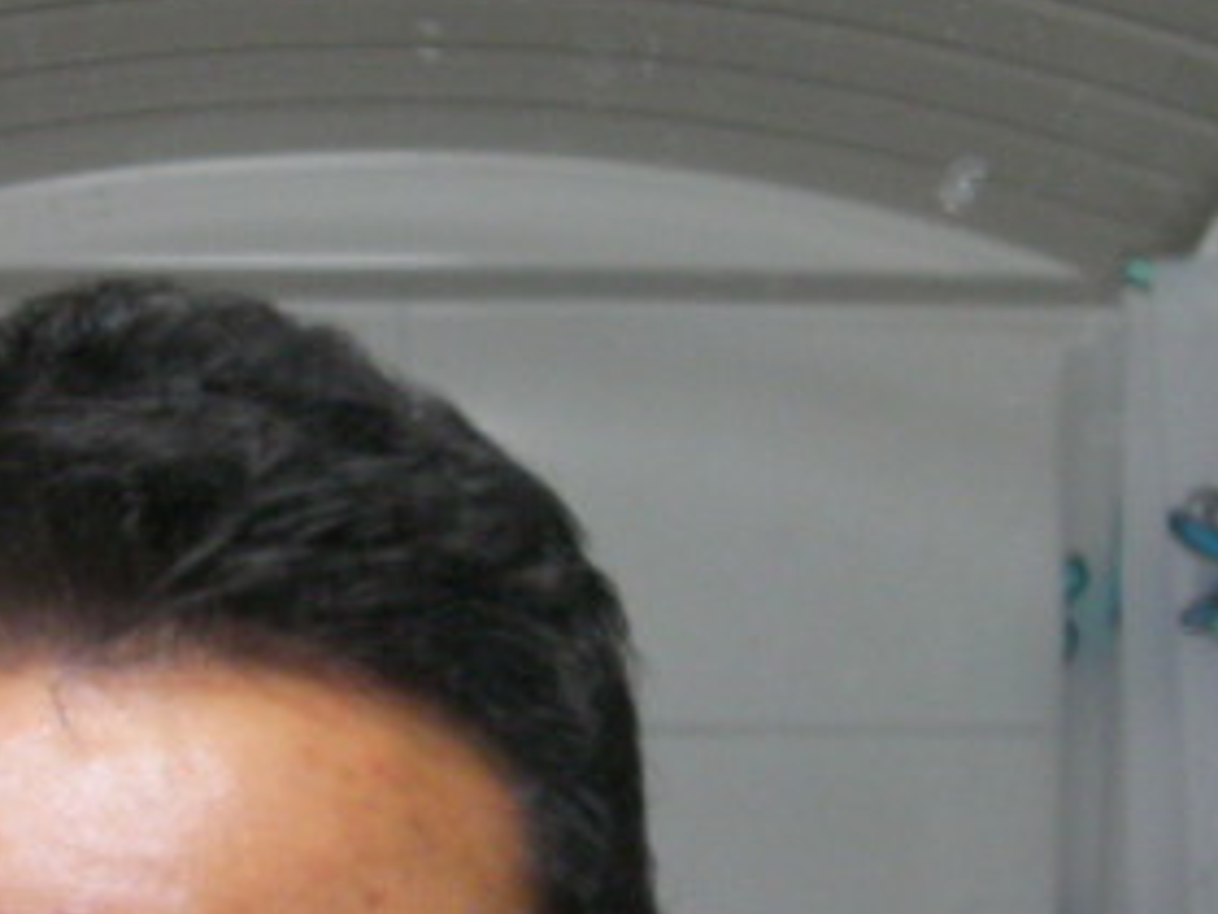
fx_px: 3061
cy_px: 670
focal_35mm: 87
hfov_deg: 22.4
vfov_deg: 16.9
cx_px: 348
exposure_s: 1/30
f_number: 3.5
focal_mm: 6.8
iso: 183
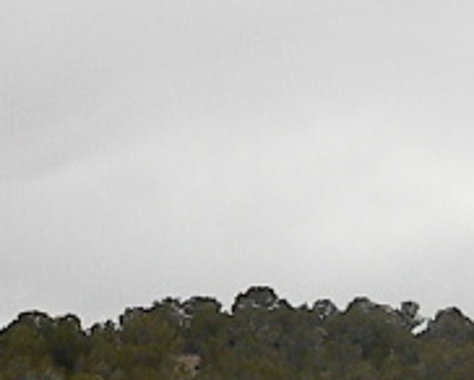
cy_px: 409
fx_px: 2261
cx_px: 401
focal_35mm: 161
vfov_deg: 9.5
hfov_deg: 11.9
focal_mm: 8.6
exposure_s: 1/354
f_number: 7.8
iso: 640
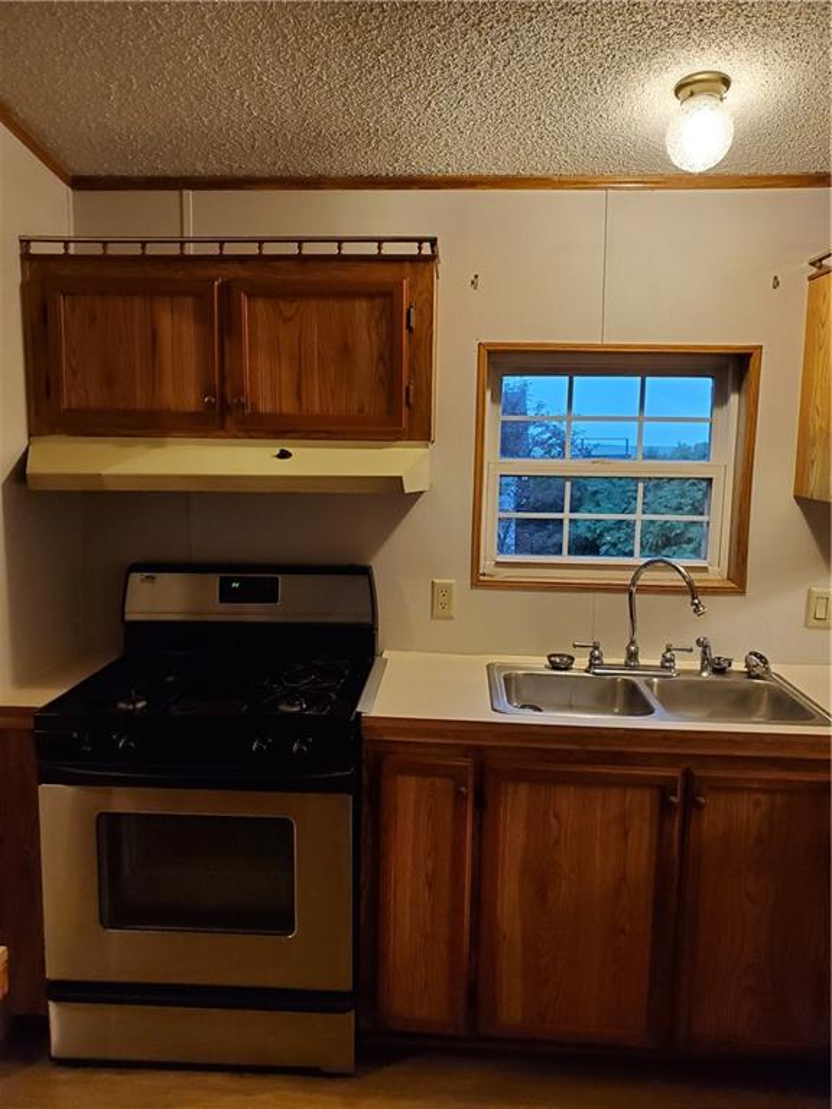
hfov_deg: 53.1
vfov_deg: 67.3
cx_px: 416
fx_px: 833
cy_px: 554
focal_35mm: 26
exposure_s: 1/39
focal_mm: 4.3
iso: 400
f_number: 2.4
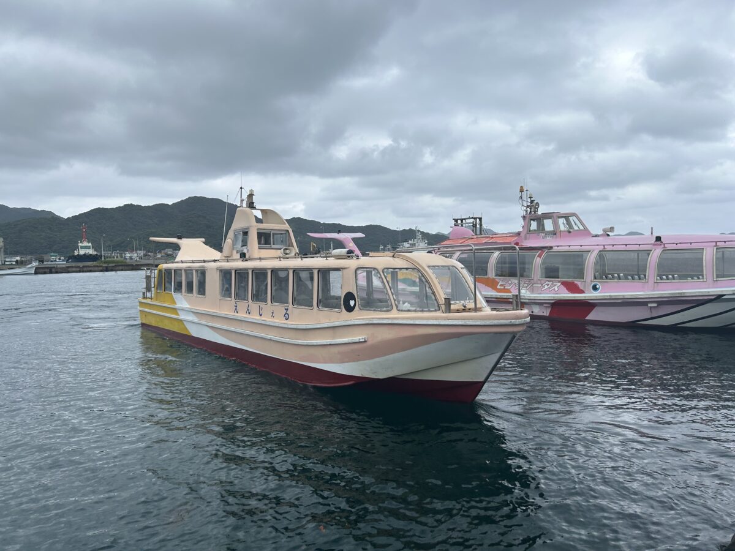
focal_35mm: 26
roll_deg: +0.4
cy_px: 276
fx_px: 552
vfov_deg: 53.1
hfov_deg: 67.3
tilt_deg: -2.0
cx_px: 368
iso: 50
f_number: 1.5
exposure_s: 1/3831
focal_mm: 5.7
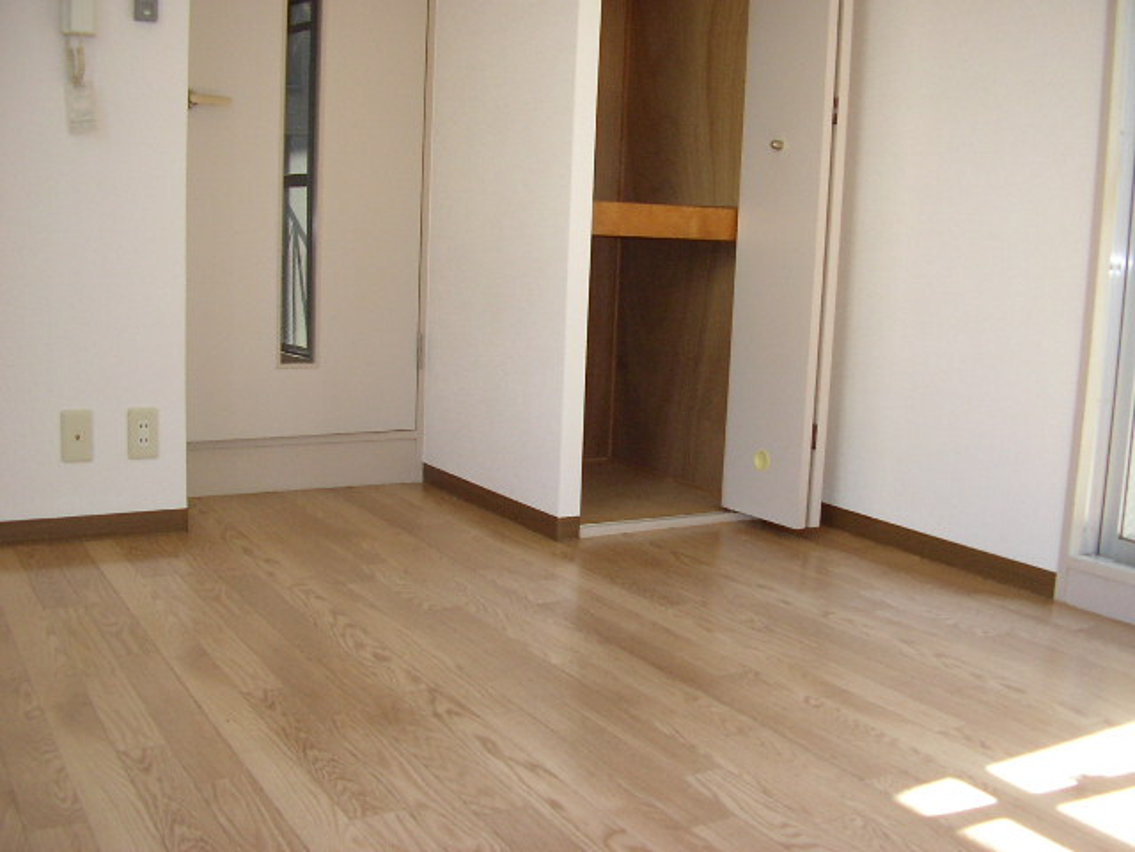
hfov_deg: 49.0
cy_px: 426
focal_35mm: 38
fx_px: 1246
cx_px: 568
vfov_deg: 37.7
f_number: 2.9
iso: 98
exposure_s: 1/49.6
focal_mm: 5.8
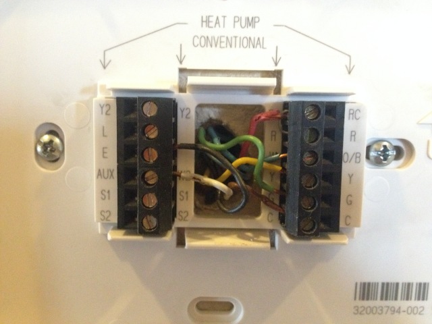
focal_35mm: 35
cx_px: 216
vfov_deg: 40.7
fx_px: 437
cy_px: 162
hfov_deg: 52.6
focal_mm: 4.28
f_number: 2.4
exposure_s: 1/15
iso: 800
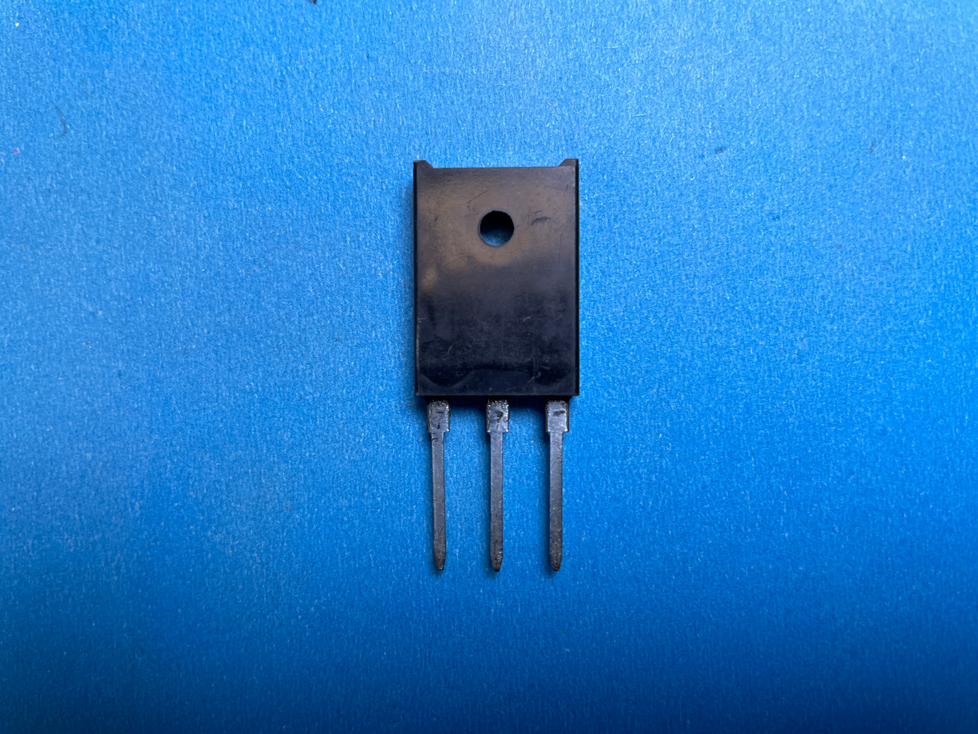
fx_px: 735
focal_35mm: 26
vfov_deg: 53.1
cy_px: 367
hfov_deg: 67.3
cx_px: 489
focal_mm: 4.2
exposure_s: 1/108
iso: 32
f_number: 1.6
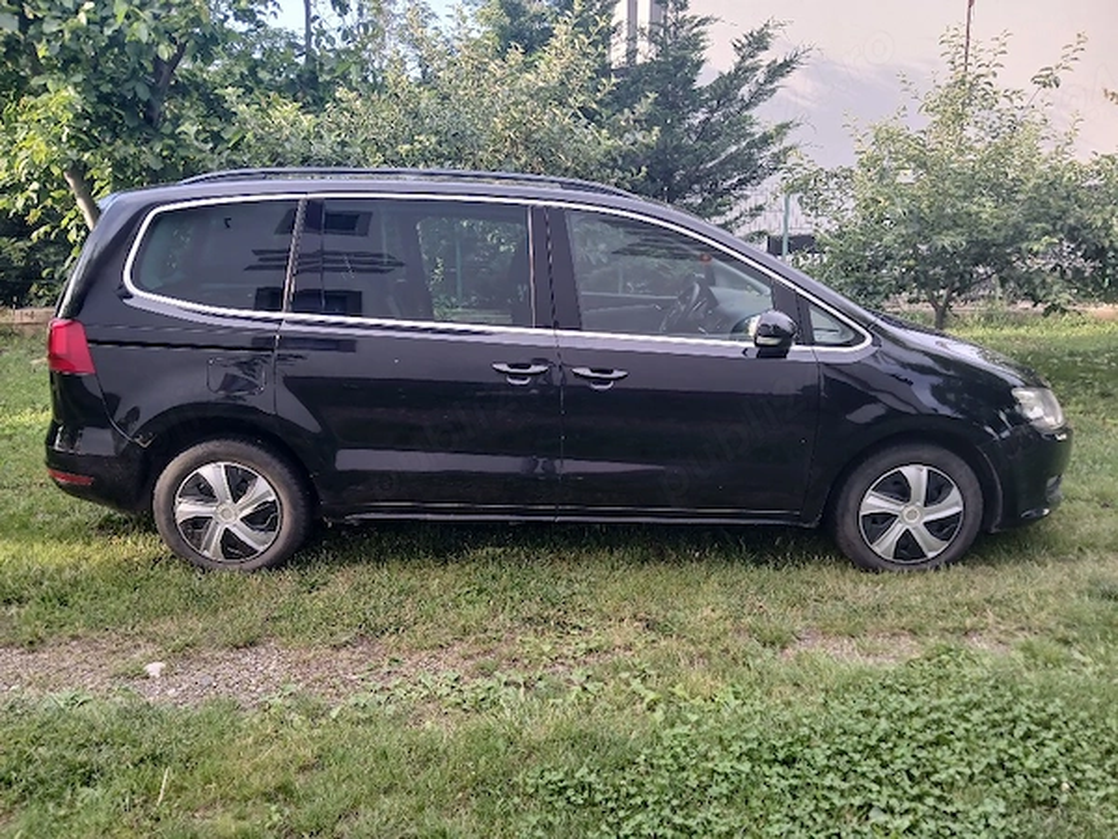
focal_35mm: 26
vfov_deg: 53.1
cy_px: 420
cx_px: 559
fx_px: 840
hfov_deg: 67.3
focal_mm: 3.98
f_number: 1.8
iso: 25
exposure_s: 1/50.3
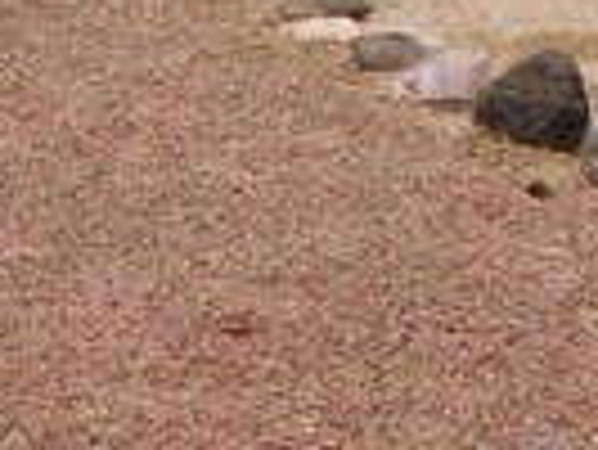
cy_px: -630
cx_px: -823
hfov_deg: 6.8
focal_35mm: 277
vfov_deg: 5.2
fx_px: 4790
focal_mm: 6.3
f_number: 3.5
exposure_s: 1/1250
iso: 125
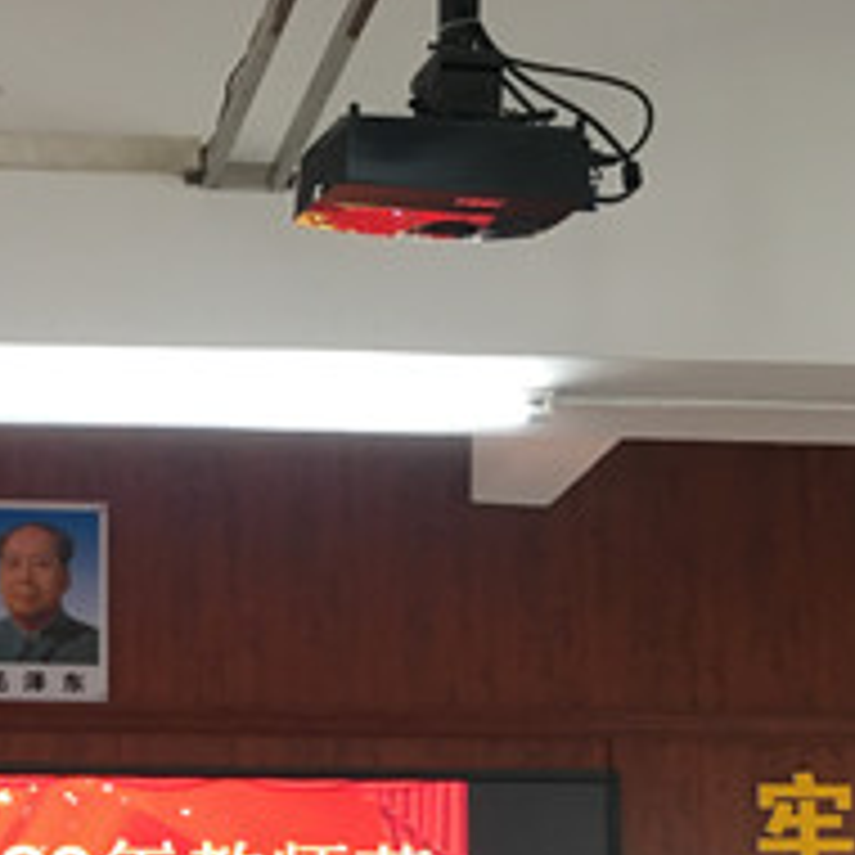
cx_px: -40
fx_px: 2263
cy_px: 958
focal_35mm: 81
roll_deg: +0.5
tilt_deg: +6.6
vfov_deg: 20.3
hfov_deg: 20.6
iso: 125
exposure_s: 1/33
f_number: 2.2
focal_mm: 4.15
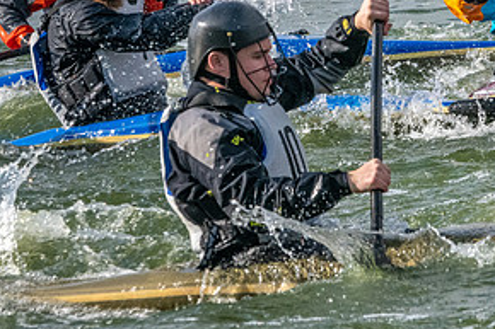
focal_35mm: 661
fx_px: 9083
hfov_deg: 3.1
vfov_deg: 2.1
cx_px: 353
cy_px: 43
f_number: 11
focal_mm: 330
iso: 2500
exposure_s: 1/3200
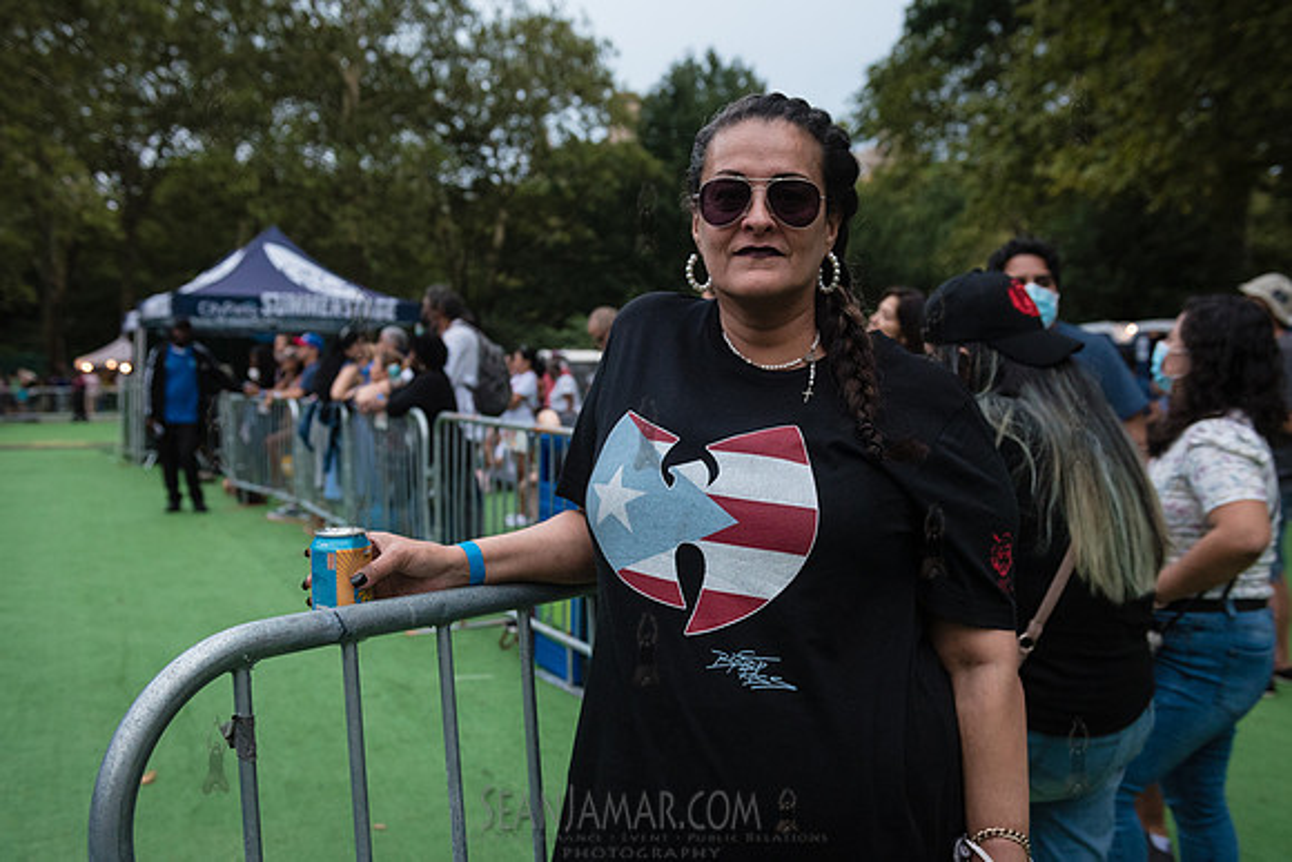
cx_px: 662
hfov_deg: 55.5
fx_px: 1227
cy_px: 460
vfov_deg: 38.7
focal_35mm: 34
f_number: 4
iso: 2500
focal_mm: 32
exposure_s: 1/125
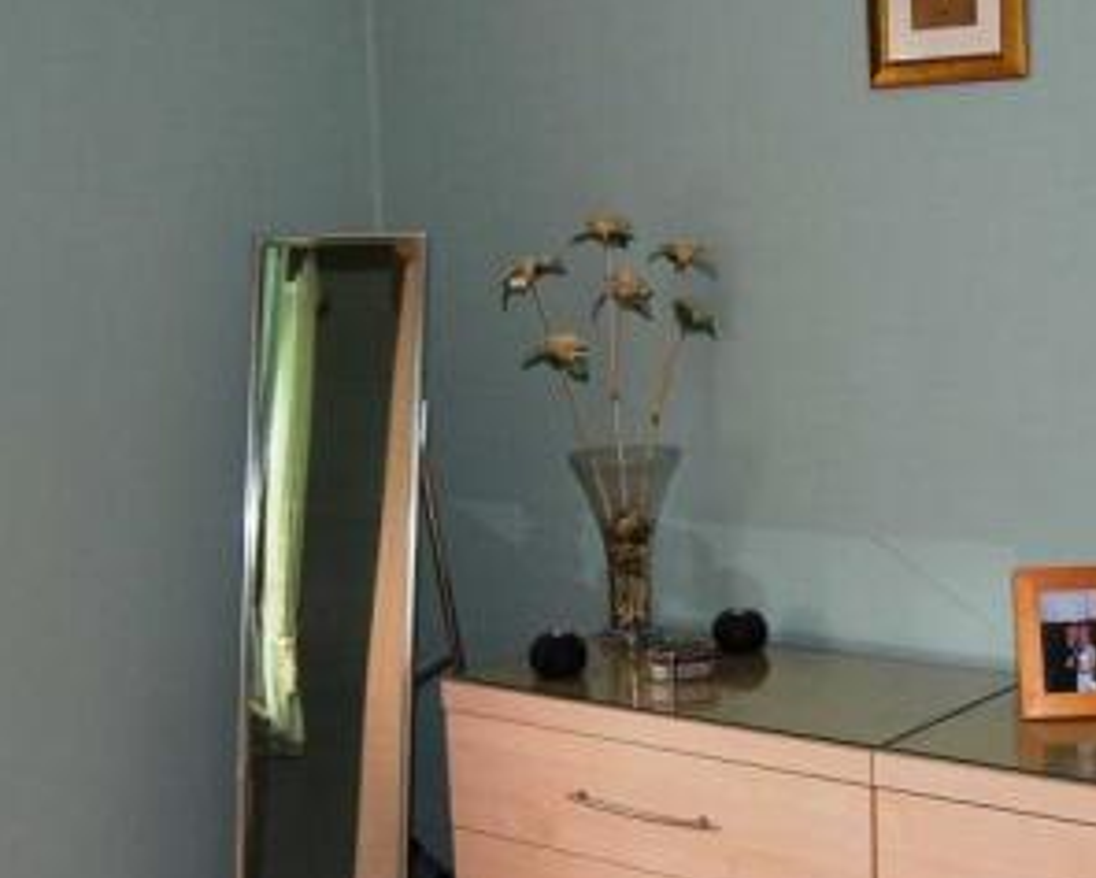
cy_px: 498
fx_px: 1817
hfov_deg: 33.3
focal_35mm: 56
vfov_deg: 27.1
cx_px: 716
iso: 200
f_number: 3.5
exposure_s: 1/60
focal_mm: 18
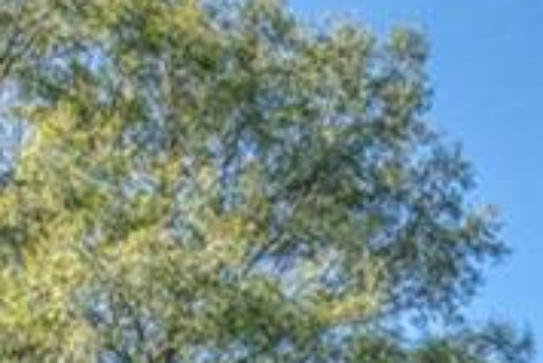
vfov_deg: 11.8
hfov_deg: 21.5
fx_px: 1389
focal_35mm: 92
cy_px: 904
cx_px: 512
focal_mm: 16
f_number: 5.6
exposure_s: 1/60
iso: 100
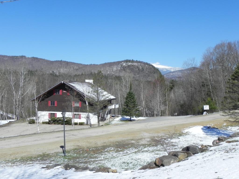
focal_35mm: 37
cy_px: 90
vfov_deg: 38.7
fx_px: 255
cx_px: 120
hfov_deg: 50.1
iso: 160
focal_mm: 6.6
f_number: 8
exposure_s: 1/464
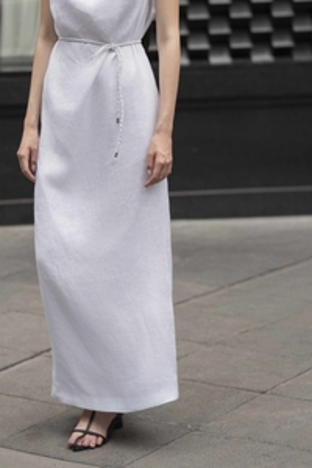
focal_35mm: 136
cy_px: 120
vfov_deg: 15.0
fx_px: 1768
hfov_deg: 10.1
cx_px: 86
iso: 320
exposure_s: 1/2000
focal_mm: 85
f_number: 2.5
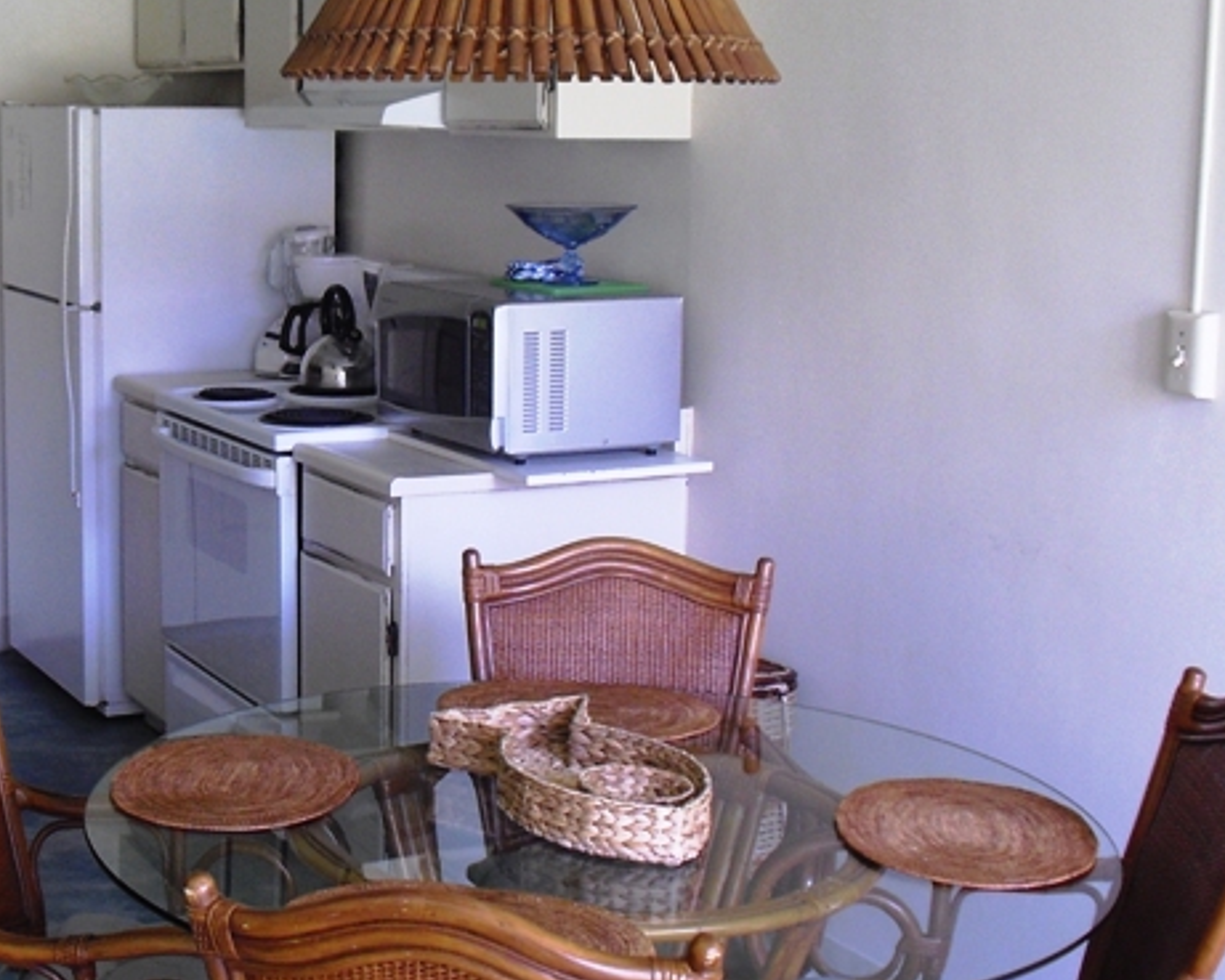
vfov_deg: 25.0
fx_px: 2212
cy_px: 459
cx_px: 276
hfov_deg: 30.3
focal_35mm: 61
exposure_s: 1/30
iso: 200
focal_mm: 6.3
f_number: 3.1
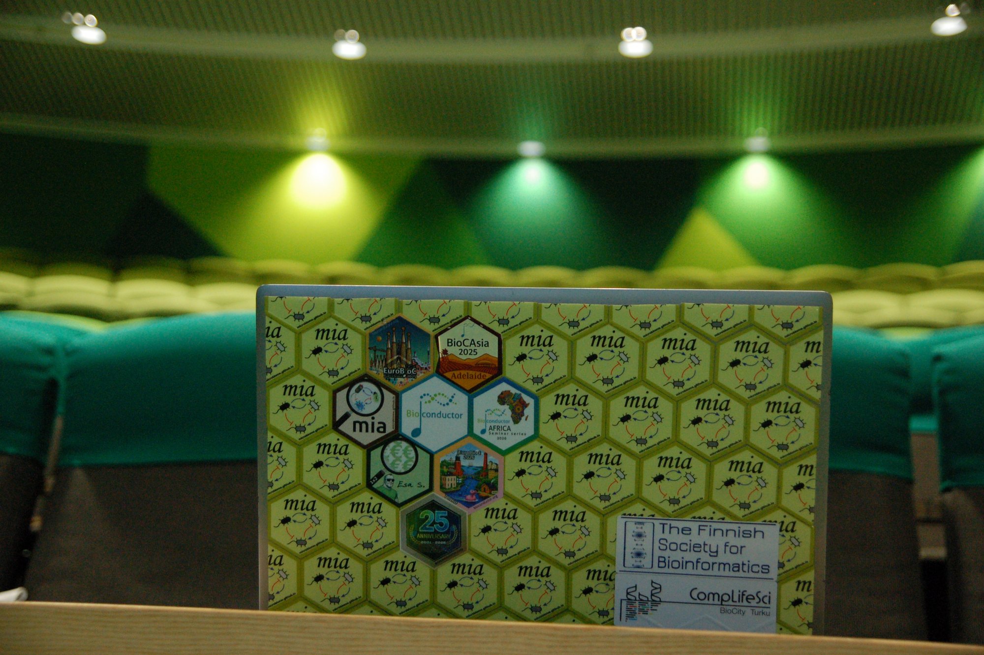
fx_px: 1229
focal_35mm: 45
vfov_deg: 29.8
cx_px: 492
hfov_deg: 43.6
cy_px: 328
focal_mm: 30
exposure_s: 1/125
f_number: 2.8
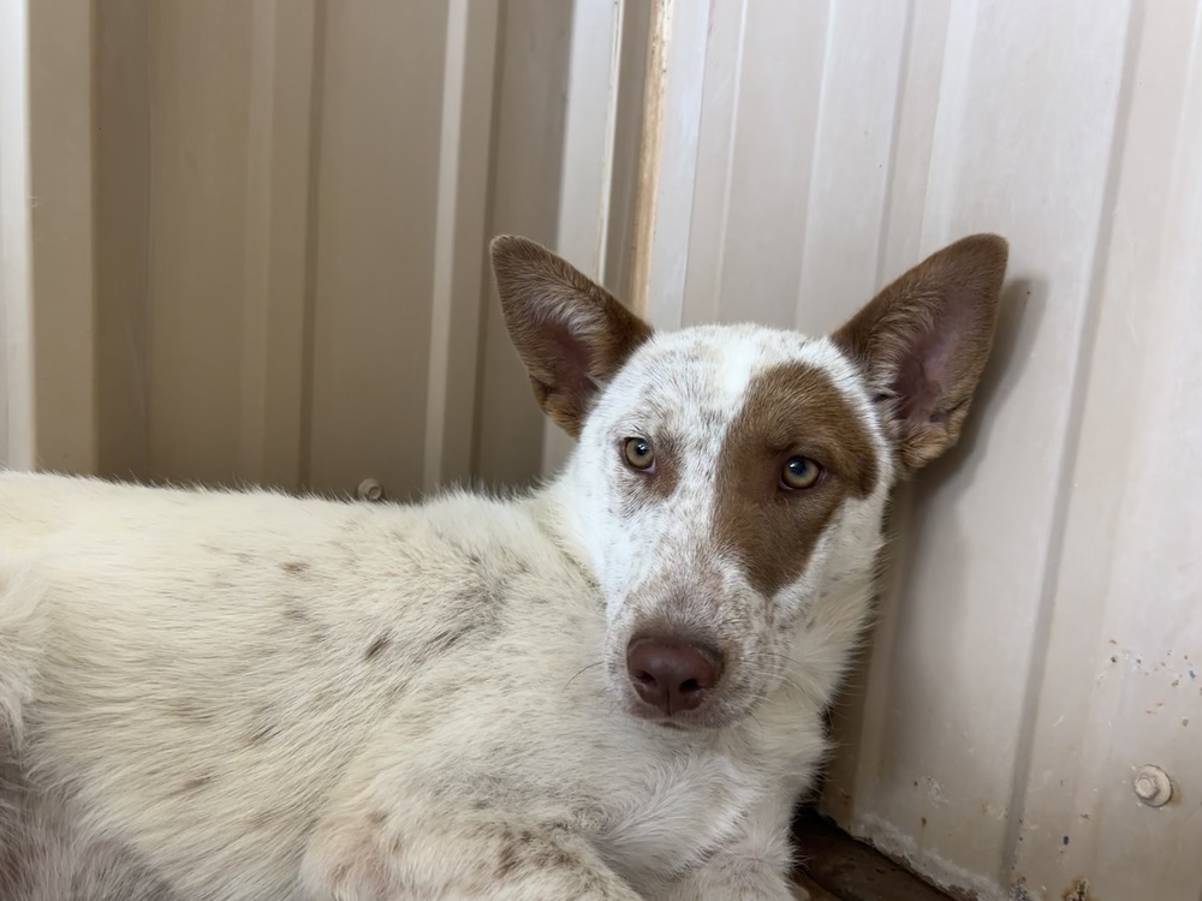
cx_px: 601
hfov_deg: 67.3
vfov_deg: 53.1
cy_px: 450
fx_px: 903
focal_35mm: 26
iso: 125
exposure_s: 1/95
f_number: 1.6
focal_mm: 5.96
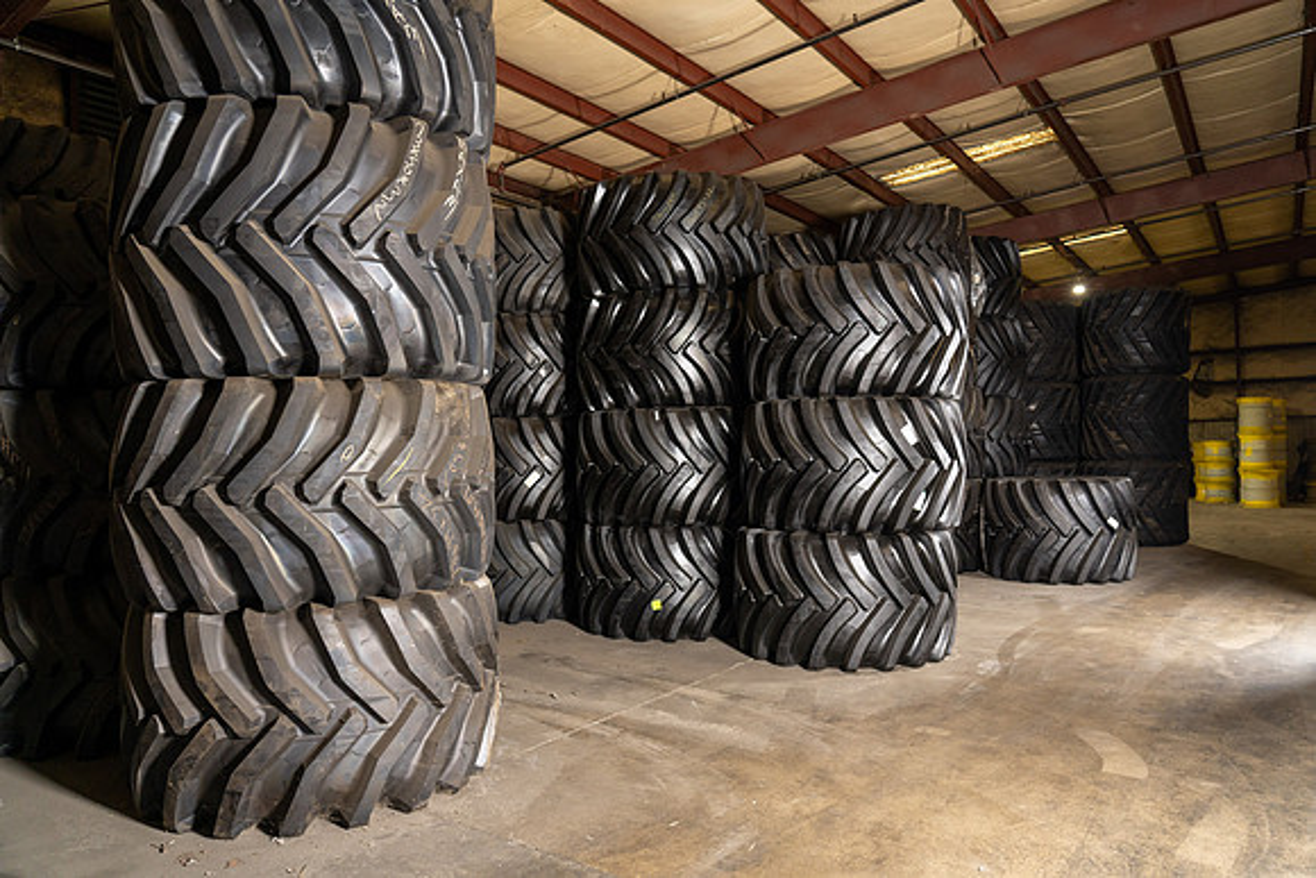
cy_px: 439
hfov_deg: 73.7
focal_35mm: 24
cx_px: 658
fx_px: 877
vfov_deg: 53.2
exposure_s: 1/60
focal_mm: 24
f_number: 4
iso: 1000
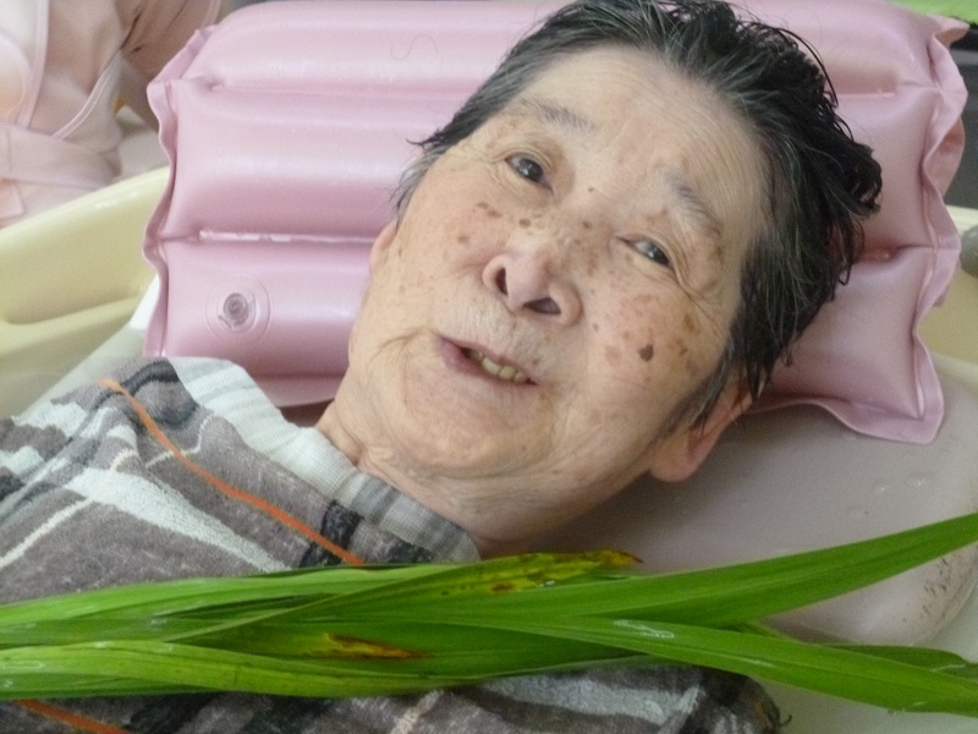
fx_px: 2204
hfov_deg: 25.0
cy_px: 367
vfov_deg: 18.9
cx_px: 489
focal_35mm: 78
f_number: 4.9
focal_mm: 13.9
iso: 800
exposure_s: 1/100
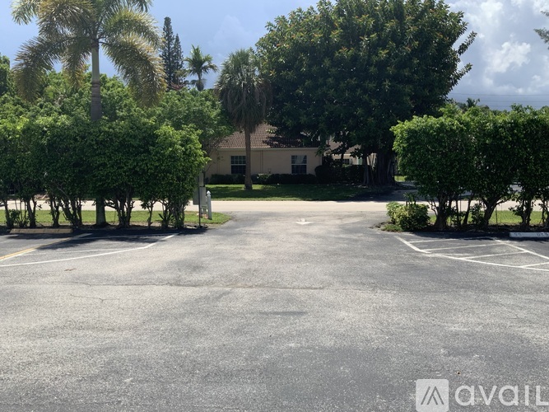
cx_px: 274
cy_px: 206
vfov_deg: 48.2
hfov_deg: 61.7
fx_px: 460
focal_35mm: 29
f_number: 1.8
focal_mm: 3
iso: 16
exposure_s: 1/1848
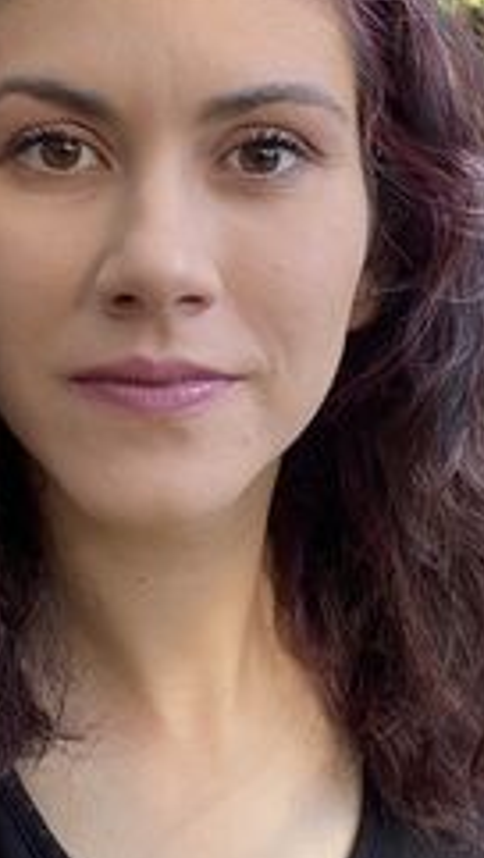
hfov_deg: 18.5
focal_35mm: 65
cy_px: 317
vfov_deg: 32.2
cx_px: 167
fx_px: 1479
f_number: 2.2
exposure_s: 1/94
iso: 100
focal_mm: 2.71
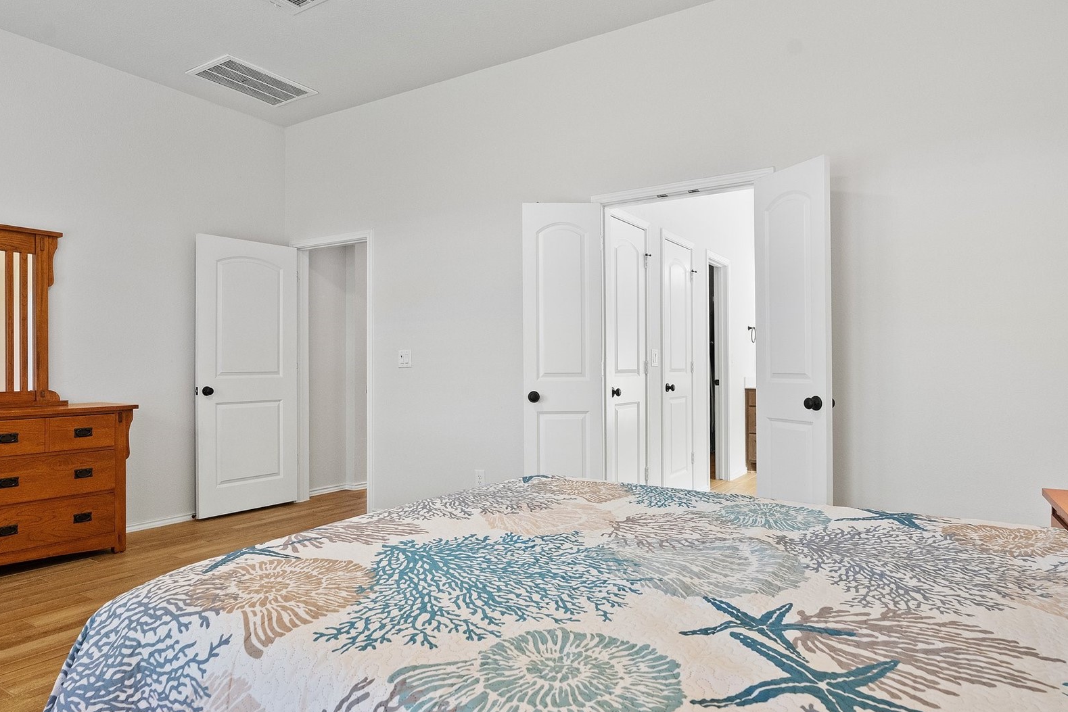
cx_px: 521
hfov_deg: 78.6
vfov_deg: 57.2
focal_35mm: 22
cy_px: 343
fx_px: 653
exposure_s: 1/20
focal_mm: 16
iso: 2000
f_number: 8
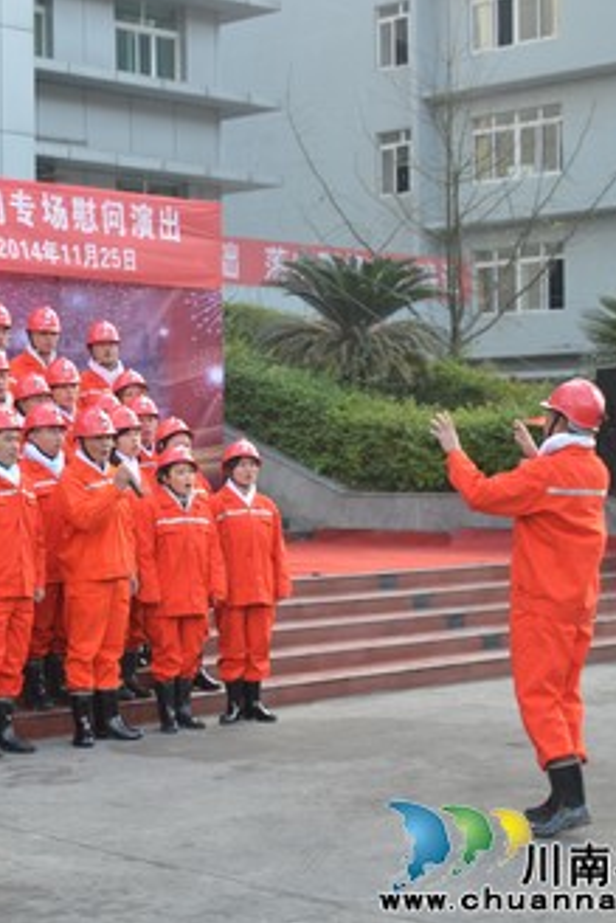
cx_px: 39
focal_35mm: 73
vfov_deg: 27.7
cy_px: 460
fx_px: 1872
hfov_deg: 18.3
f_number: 5.6
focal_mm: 32
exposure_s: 1/125
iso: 250
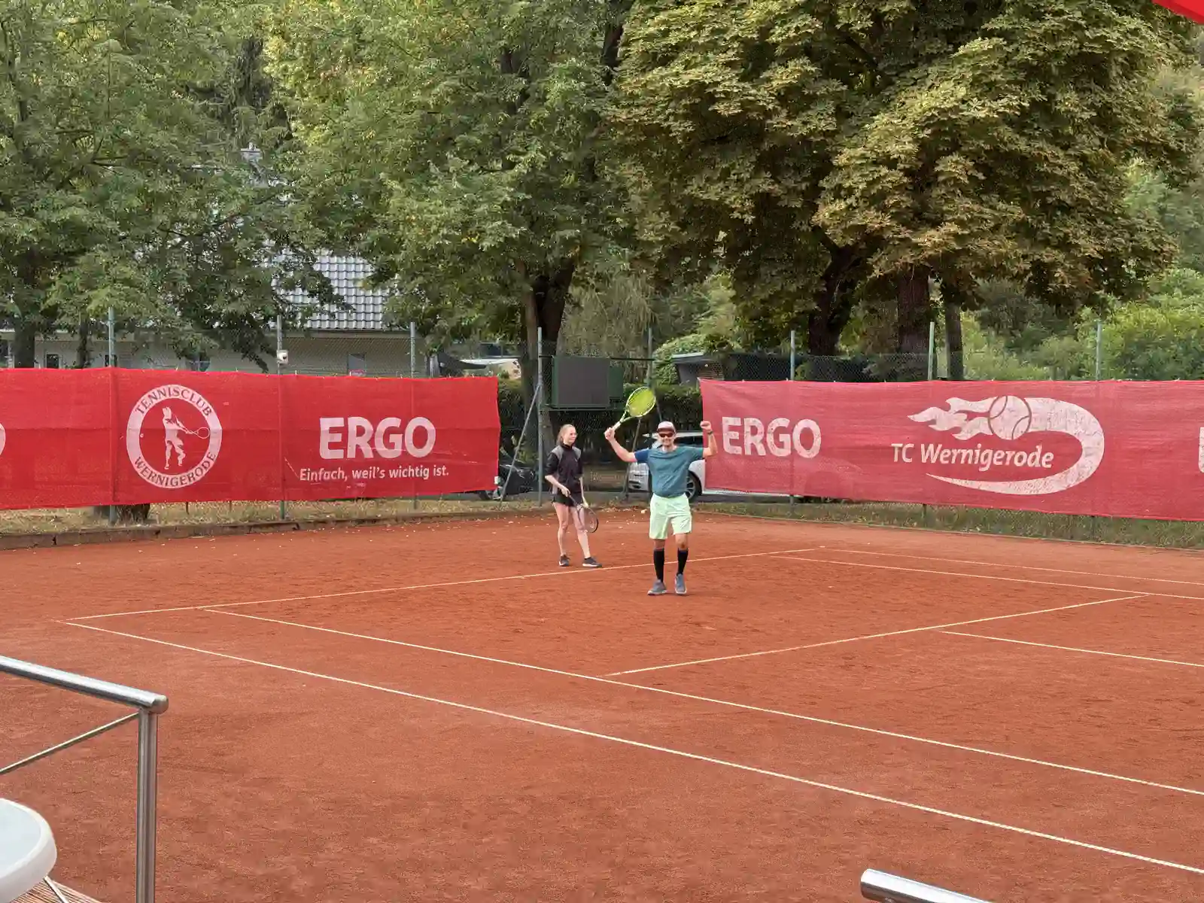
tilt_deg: -3.2
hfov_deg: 39.7
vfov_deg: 30.3
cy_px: 452
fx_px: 1670
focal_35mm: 48
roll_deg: -0.9
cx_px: 602
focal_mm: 6.76
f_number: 1.78
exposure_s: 1/651
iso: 64
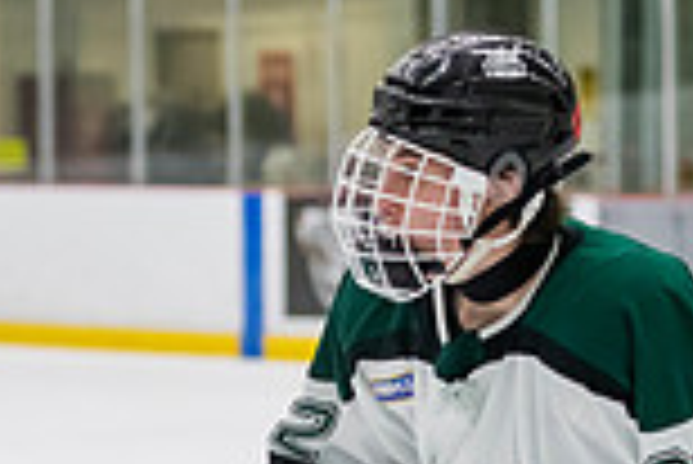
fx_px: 7187
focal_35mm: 373
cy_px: 638
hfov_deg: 5.5
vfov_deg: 3.7
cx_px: 273
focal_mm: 80
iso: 2000
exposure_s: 1/640
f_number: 3.2
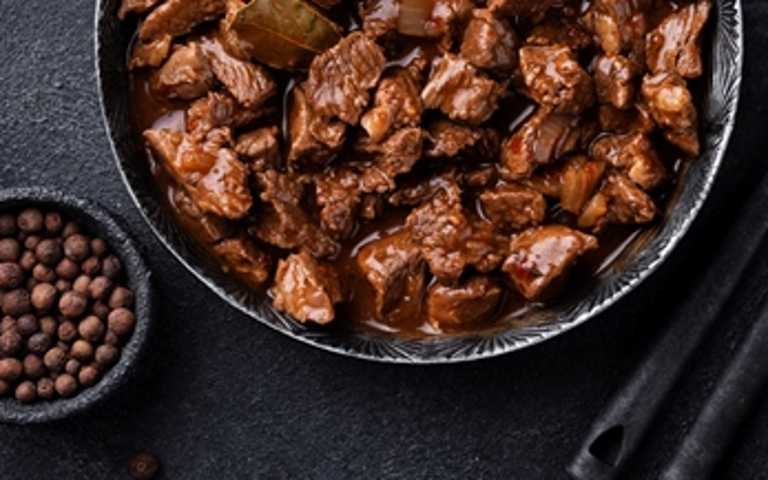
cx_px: 501
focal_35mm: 88
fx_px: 1842
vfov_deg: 14.7
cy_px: 62
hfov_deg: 23.5
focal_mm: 50
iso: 100
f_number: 9
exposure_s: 1/100
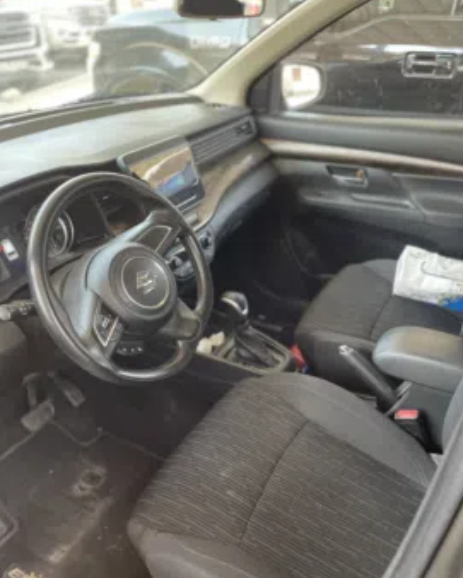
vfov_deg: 58.7
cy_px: 308
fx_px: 513
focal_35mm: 30
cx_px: 243
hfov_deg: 48.5
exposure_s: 1/85
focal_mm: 4.2
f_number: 1.6
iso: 125
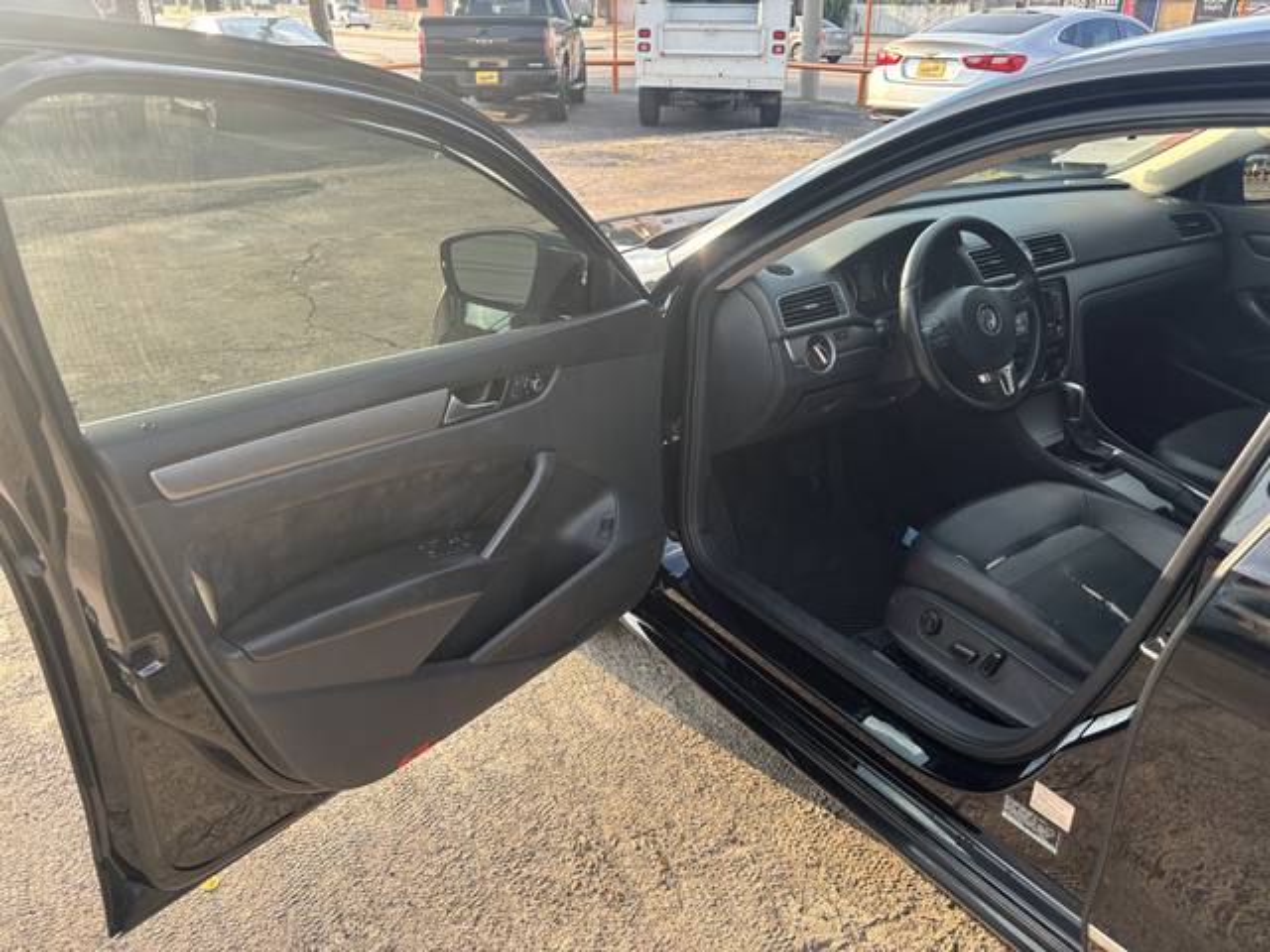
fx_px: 954
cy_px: 476
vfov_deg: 53.1
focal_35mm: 26
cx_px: 635
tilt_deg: -24.6
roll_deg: +0.1
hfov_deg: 67.3
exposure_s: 1/302
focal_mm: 5.96
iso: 50
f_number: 1.6
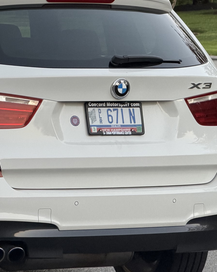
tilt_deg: -2.7
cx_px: -53
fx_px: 1999
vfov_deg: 7.8
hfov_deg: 6.2
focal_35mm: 249
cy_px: 76
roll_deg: -0.2
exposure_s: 1/121
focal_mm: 16.89
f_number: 2.8
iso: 250
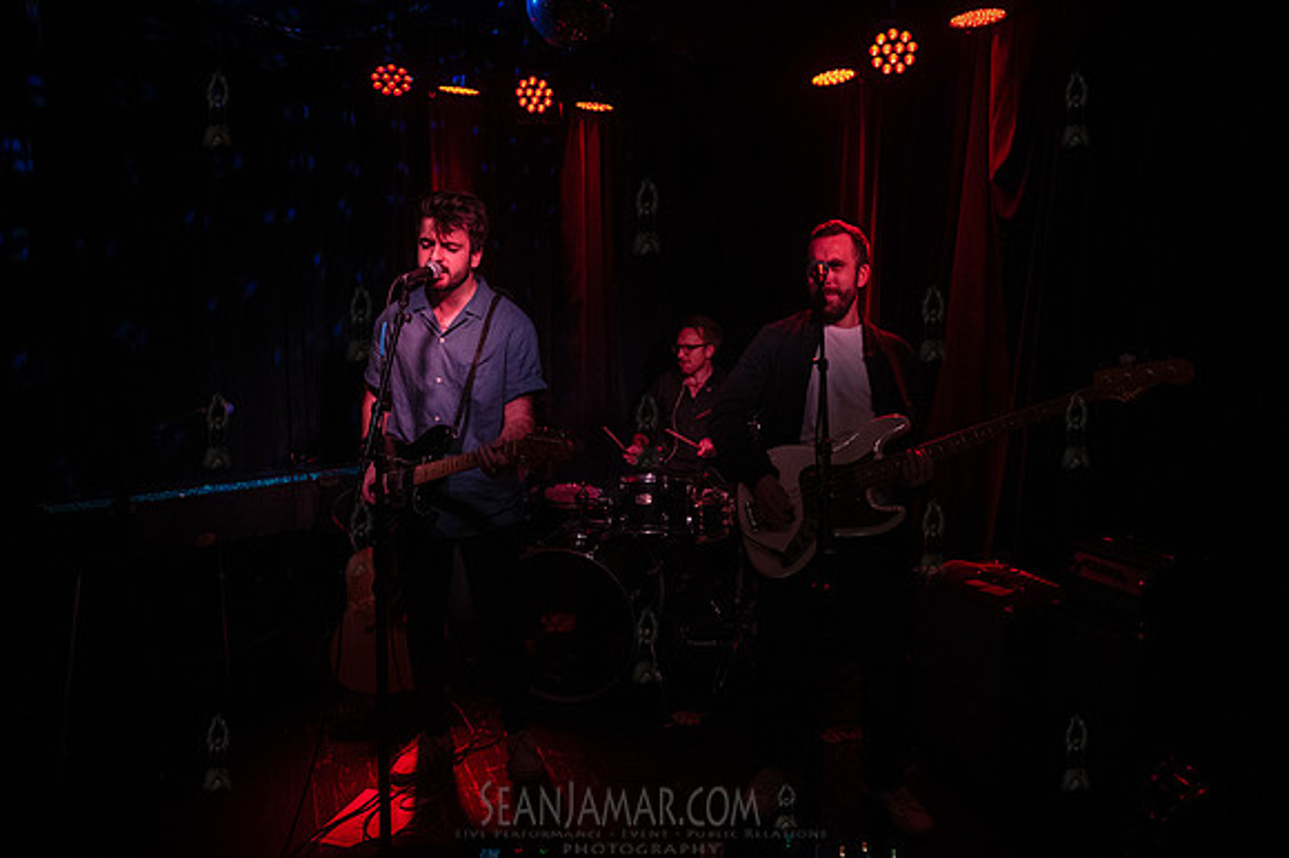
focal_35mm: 24
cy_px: 429
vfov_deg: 53.1
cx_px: 644
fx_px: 859
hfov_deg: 73.8
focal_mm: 24
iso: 8000
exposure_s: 1/320
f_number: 3.5
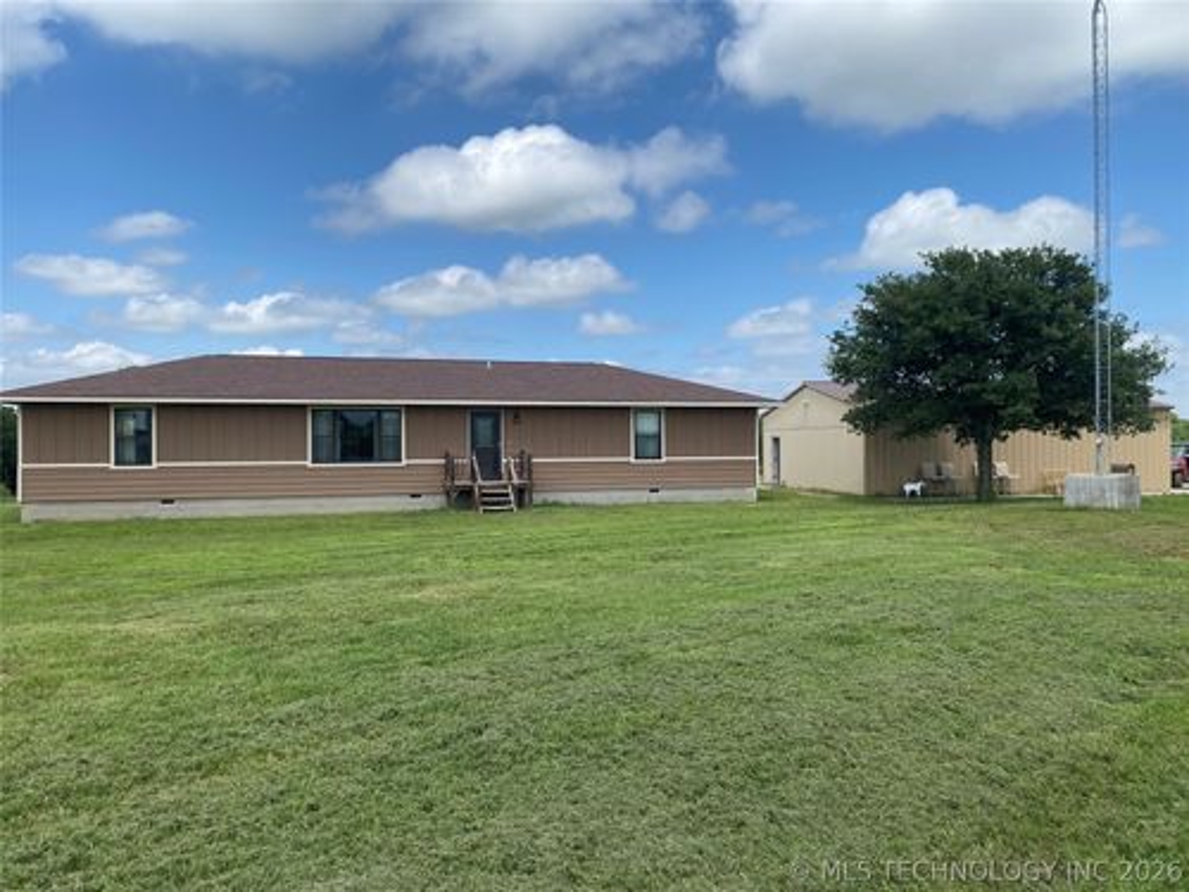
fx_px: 893
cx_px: 594
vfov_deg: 53.1
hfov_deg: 67.3
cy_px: 446
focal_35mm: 26
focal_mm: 4.25
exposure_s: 1/3040
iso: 32
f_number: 1.8
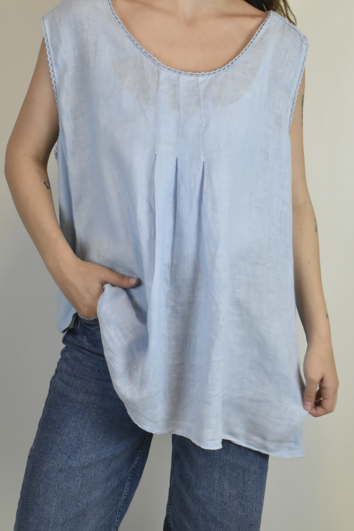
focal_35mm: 66
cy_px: 250
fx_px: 973
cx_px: 168
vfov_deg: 30.5
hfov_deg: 20.6
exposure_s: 1/50
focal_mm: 36
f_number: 18
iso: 1600
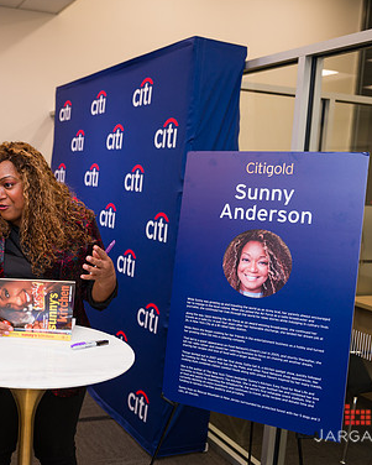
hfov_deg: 34.6
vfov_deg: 43.8
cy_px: 230
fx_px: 578
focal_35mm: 42
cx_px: 74
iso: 400
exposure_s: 1/160
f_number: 3.2
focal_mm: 29
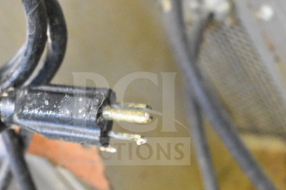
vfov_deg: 17.2
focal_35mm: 79
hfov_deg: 25.7
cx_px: 124
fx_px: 627
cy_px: 119
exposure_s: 1/60
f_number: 5
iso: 18000
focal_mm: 42
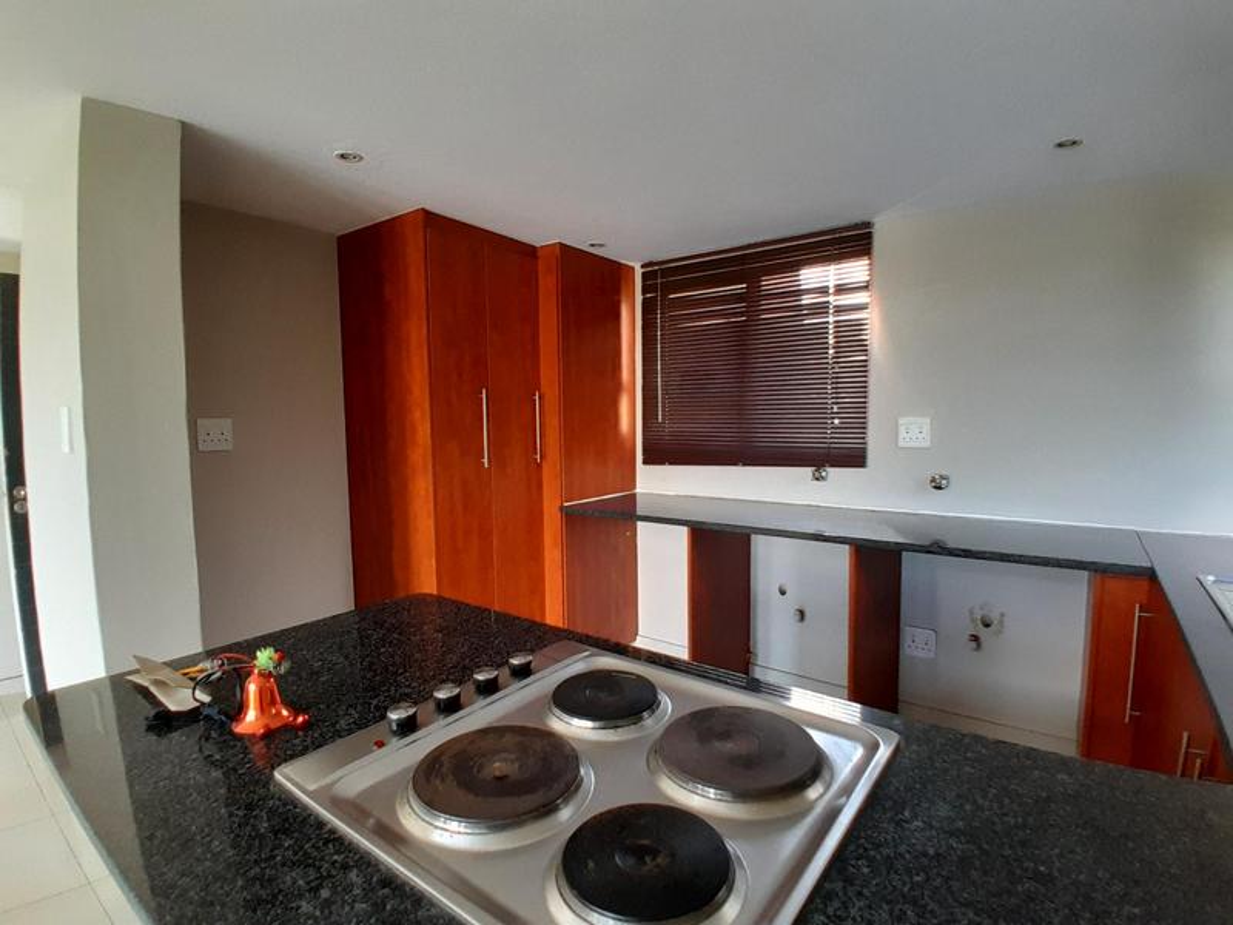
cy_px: 462
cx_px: 616
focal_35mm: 17
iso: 125
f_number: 2.2
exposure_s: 1/30
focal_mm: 1.46
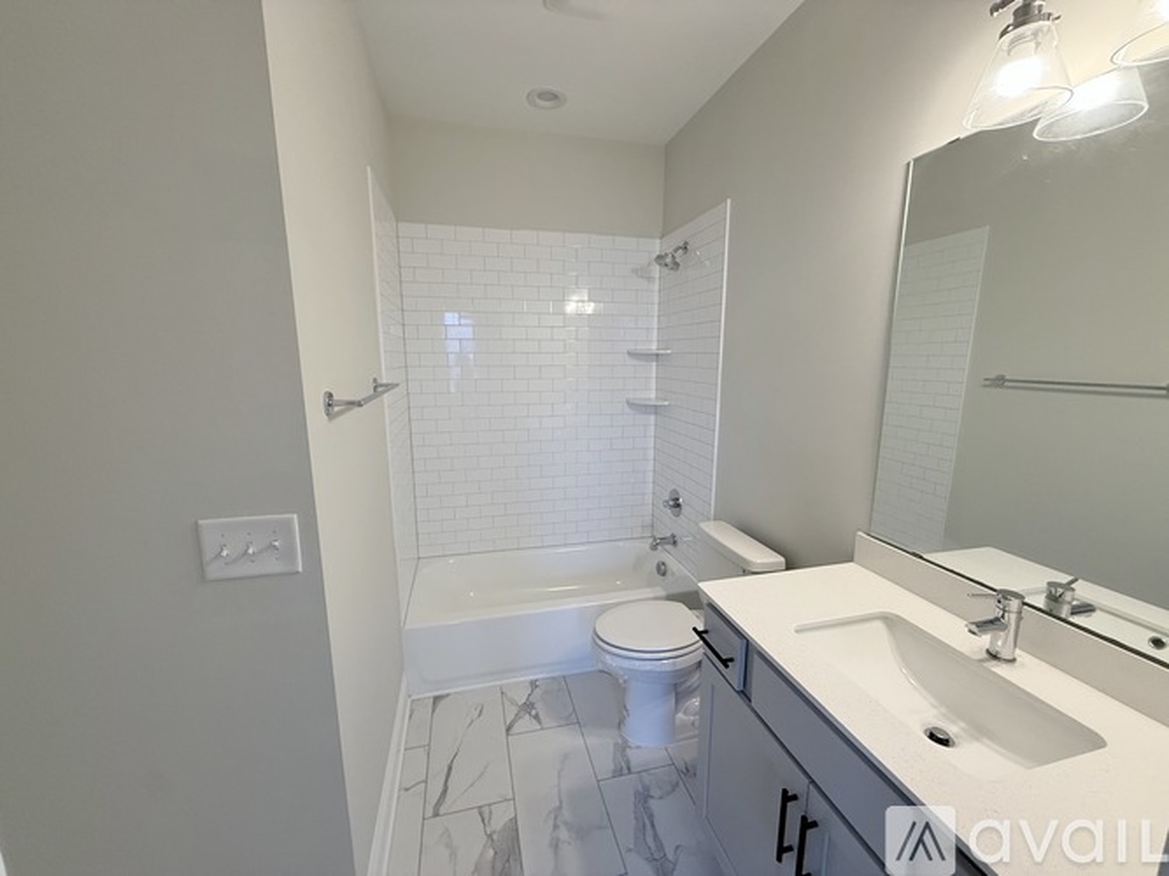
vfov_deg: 85.7
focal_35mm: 14
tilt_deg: -9.4
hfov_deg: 102.1
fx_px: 473
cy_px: 438
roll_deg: +0.0
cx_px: 584
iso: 250
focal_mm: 2.22
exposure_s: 1/120
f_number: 2.2
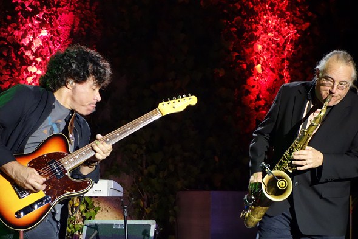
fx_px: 994
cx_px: 179
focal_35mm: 100
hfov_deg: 20.4
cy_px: 120
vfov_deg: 13.7
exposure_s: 1/60
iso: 3200
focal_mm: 37.1
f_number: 4.9
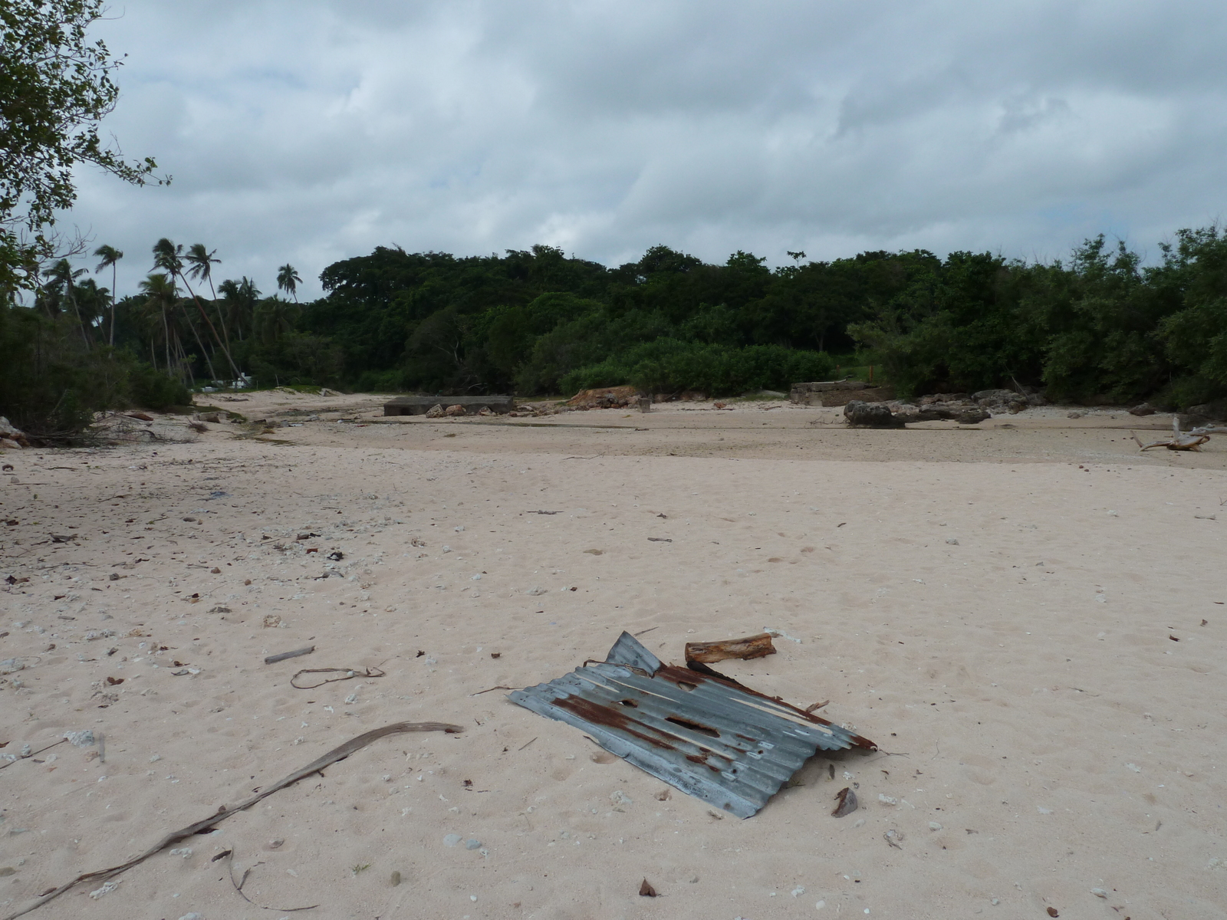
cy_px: 460
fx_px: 886
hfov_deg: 69.4
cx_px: 614
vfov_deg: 54.9
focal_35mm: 25
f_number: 5.6
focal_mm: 4.1
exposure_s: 1/400
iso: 80
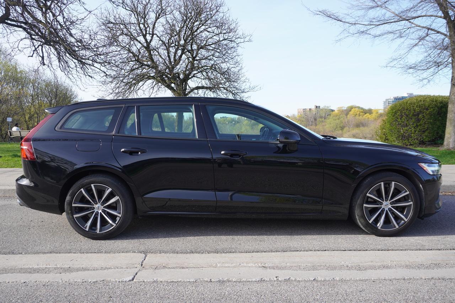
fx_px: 360
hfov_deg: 64.5
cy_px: 152
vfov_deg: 45.7
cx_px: 228
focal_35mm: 28
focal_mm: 19
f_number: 6.3
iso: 100
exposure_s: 1/160
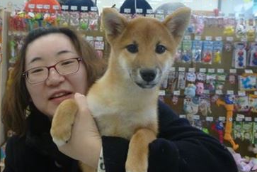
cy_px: 53
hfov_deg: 45.2
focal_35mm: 43
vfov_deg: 30.9
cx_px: 102
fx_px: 307
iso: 200
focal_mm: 4.5
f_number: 3.1
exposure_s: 1/60
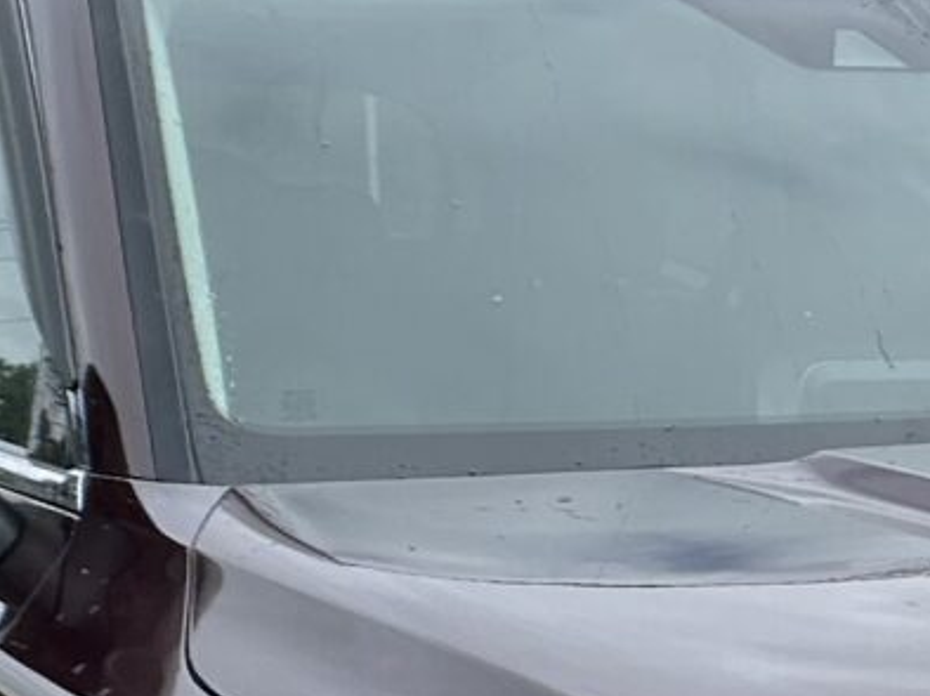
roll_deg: +0.2
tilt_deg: -13.2
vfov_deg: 8.6
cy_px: 1048
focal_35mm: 169
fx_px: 4538
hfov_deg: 11.5
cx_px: 1091
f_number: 1.5
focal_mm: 5.7
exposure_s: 1/1698
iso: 50
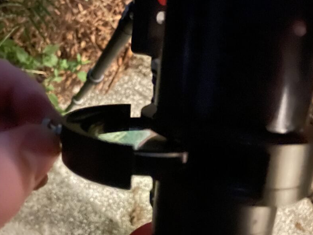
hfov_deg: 53.9
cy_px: 126
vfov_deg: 41.8
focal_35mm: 34
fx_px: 307
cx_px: 143
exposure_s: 1/4
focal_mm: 4.2
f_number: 1.6
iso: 4000
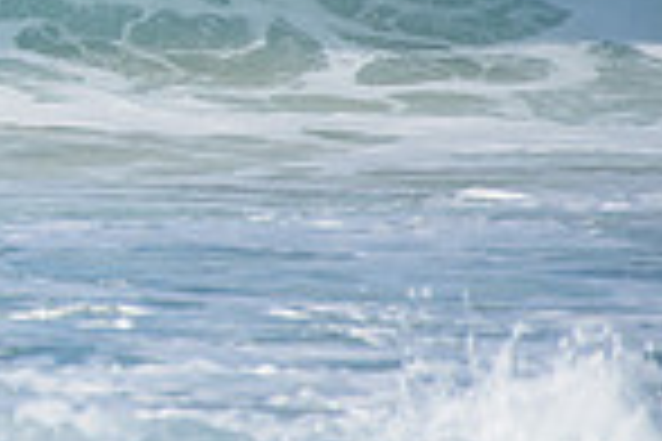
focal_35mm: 1976
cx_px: -621
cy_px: -173
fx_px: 36334
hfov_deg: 1.0
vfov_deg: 0.7
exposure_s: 1/1600
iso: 160
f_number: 5.6
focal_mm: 500
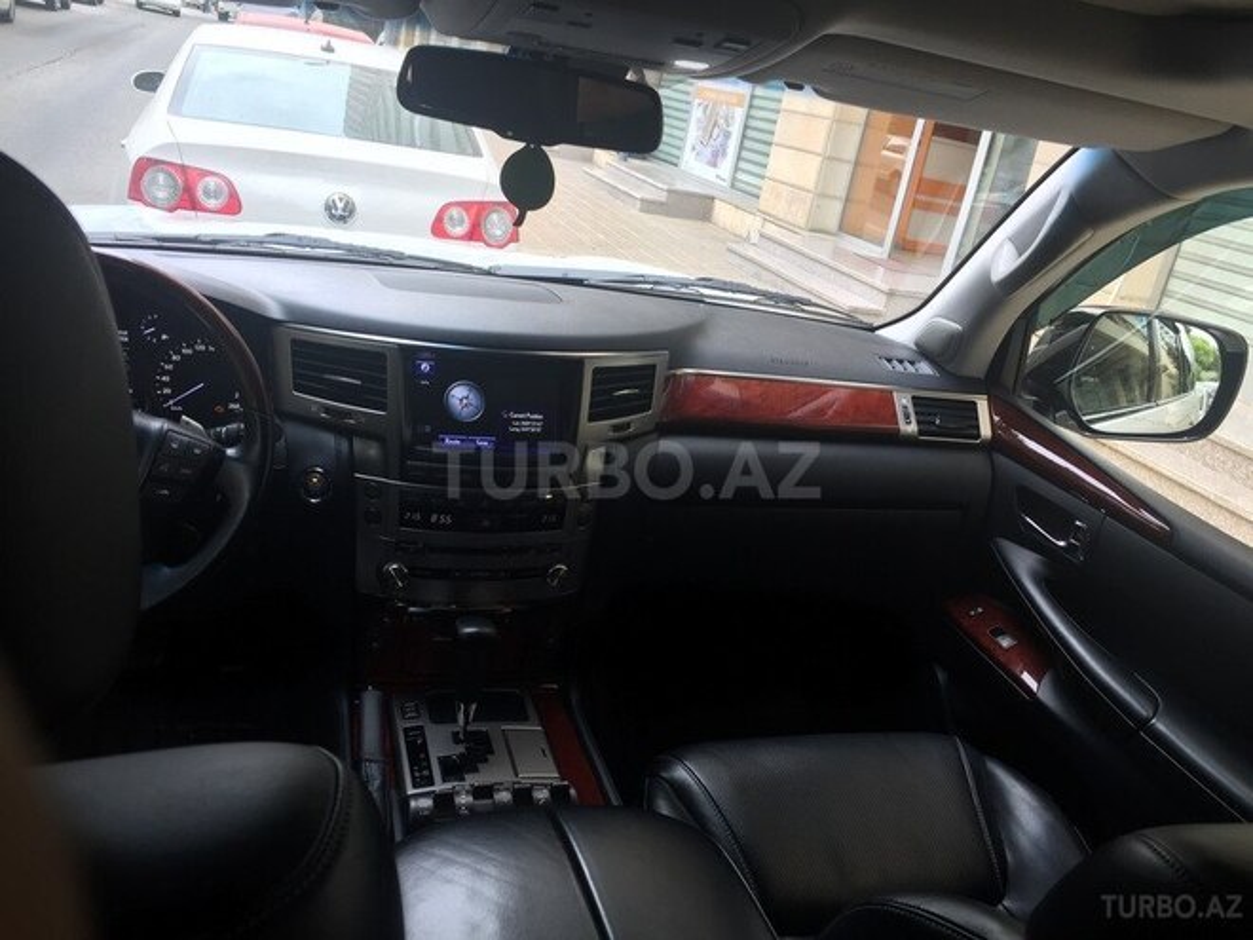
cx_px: 626
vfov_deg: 48.2
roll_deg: -12.1
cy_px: 470
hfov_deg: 61.7
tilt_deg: -19.1
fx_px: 1050
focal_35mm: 29
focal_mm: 4.15
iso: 32
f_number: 2.2
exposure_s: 1/50
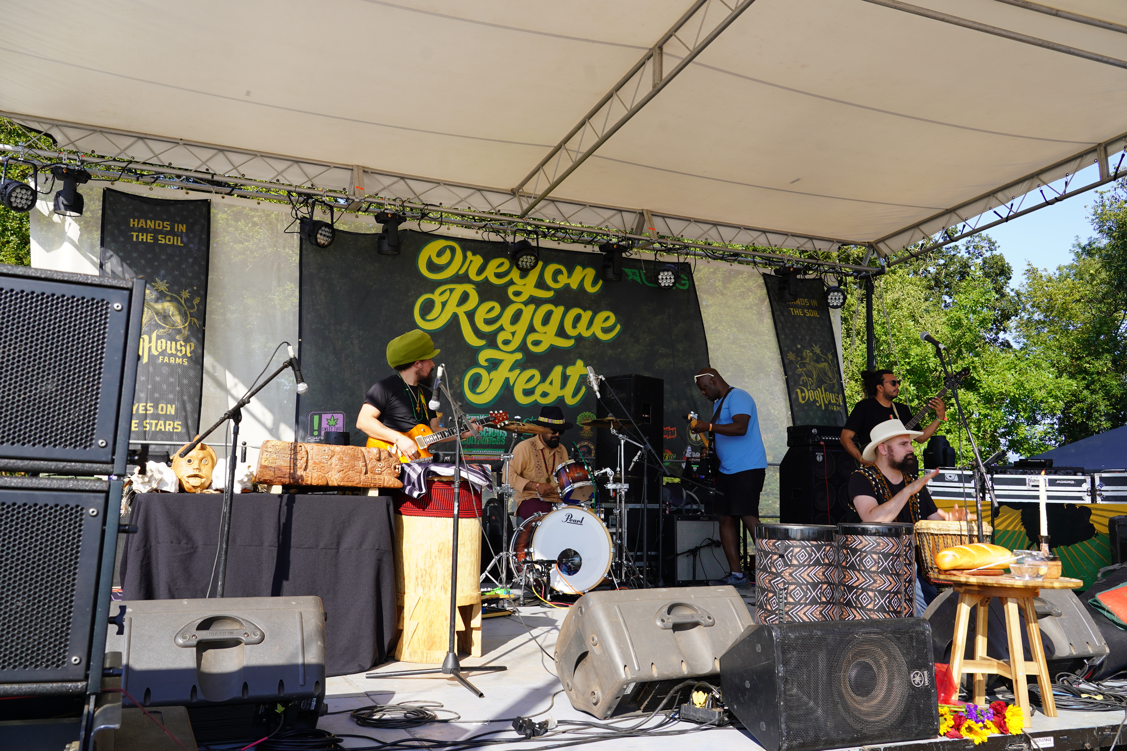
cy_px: 376
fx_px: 939
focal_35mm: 30
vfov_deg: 43.6
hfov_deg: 61.9
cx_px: 564
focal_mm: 30
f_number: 8
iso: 100
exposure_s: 1/100
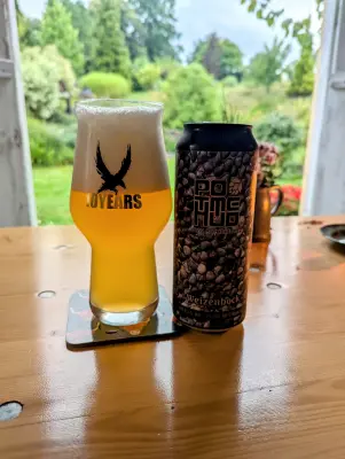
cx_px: 172
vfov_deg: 71.5
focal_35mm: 24
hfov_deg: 56.9
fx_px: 318
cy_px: 230
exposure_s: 1/43.3
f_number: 1.85
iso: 69
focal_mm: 6.81
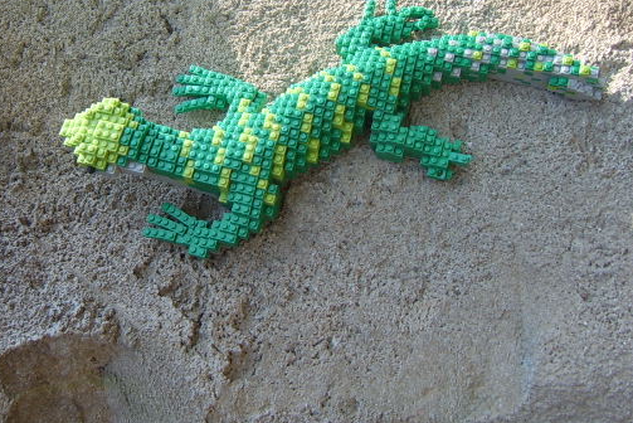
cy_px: 122
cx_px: 310
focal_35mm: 41
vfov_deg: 32.2
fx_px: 721
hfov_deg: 47.4
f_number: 4
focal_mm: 8.13
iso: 50
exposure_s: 1/136
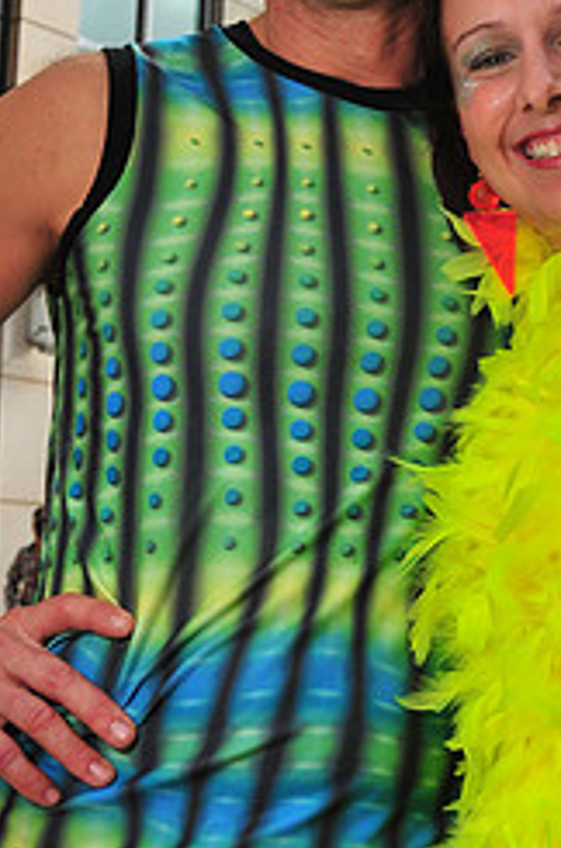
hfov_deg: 21.0
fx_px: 1504
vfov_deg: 31.5
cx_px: 403
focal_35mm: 64
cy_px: 412
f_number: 5.6
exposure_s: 1/500
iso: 200
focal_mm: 18
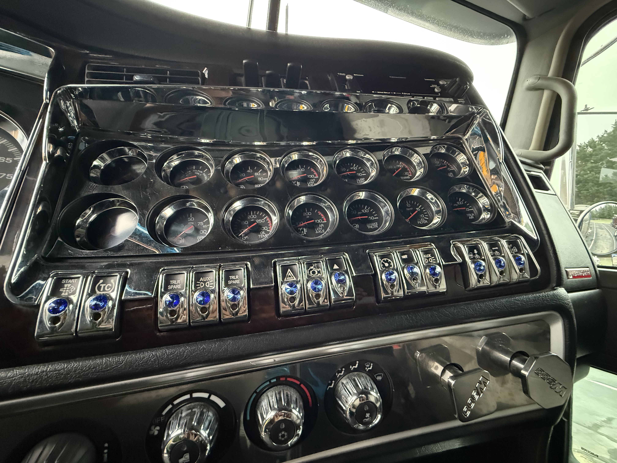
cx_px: 308
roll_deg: -0.7
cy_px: 232
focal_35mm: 14
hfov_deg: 102.1
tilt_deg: +4.8
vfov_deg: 85.7
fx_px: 250
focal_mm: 2.22
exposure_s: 1/51
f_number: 2.2
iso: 1250
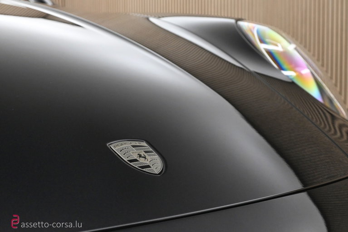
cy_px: 116
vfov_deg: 20.2
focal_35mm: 68
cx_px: 174
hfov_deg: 29.9
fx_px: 653
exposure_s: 1/80
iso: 2000
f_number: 6
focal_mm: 45
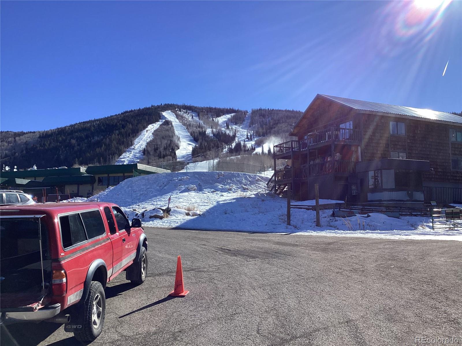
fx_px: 414
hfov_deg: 58.4
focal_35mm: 31
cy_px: 173
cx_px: 231
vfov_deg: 45.4
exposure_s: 1/1733
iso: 25
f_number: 2.4
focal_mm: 3.3
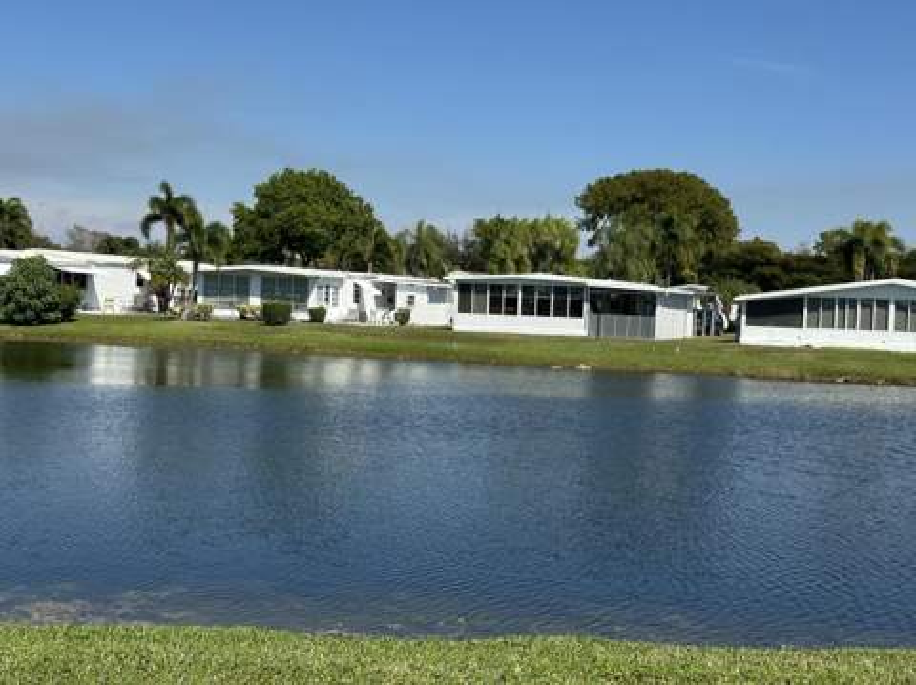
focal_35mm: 48
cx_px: 458
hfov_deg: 39.7
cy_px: 342
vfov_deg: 30.2
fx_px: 1269
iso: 64
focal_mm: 6.86
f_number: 1.78
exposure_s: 1/4785
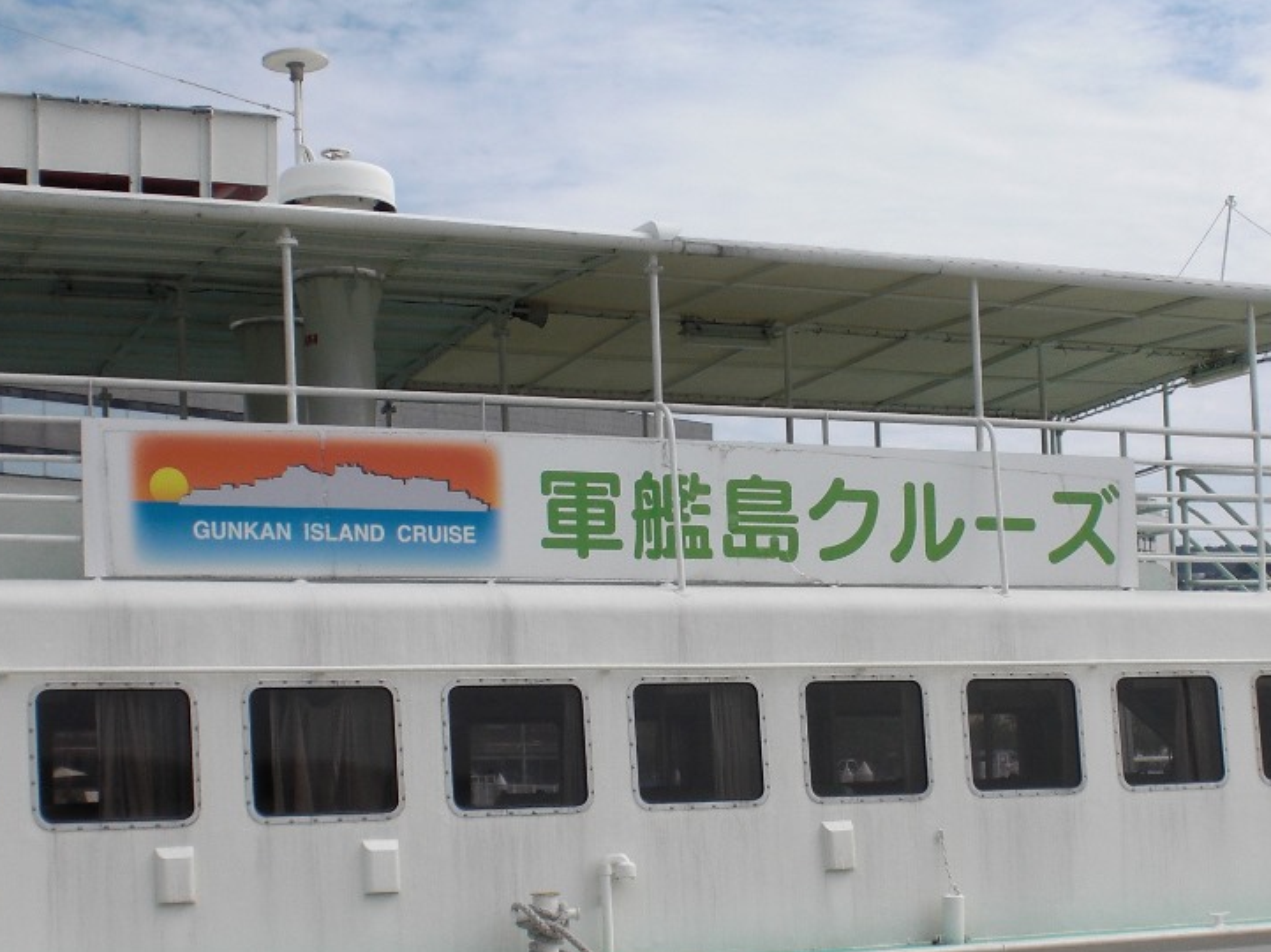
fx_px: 1982
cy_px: 635
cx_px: 596
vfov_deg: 26.9
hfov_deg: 35.5
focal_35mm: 54
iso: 64
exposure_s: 1/640
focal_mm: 6.3
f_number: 5.6
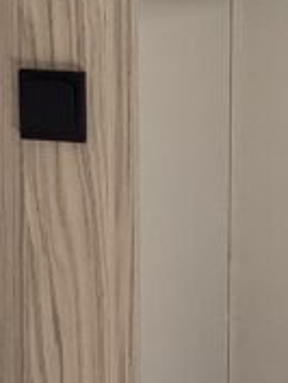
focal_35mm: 179
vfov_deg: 10.7
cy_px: 521
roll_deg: -2.4
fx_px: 1983
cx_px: 266
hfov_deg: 8.3
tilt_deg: -18.9
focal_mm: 3.3
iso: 80
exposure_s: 1/100
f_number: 2.4
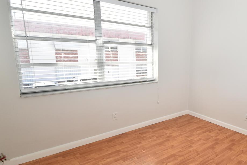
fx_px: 178
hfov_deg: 64.1
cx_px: 193
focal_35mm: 26
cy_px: 90
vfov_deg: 49.5
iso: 200
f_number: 6.3
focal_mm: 10
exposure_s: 1/160
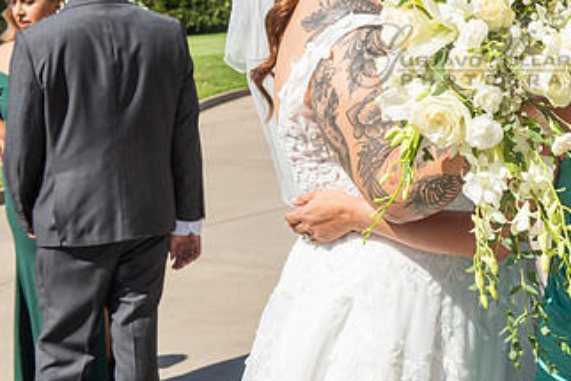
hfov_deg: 22.2
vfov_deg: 15.1
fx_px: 1428
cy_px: 56
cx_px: 489
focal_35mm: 90
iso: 100
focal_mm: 50
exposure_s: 1/200
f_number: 9
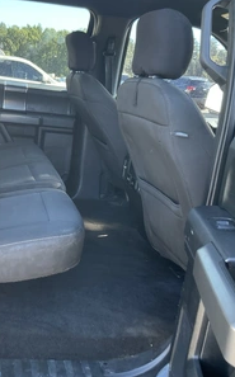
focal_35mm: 40
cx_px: 42
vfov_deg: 49.3
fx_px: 411
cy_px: 188
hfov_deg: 31.0
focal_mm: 3
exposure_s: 1/72
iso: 64
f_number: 1.8
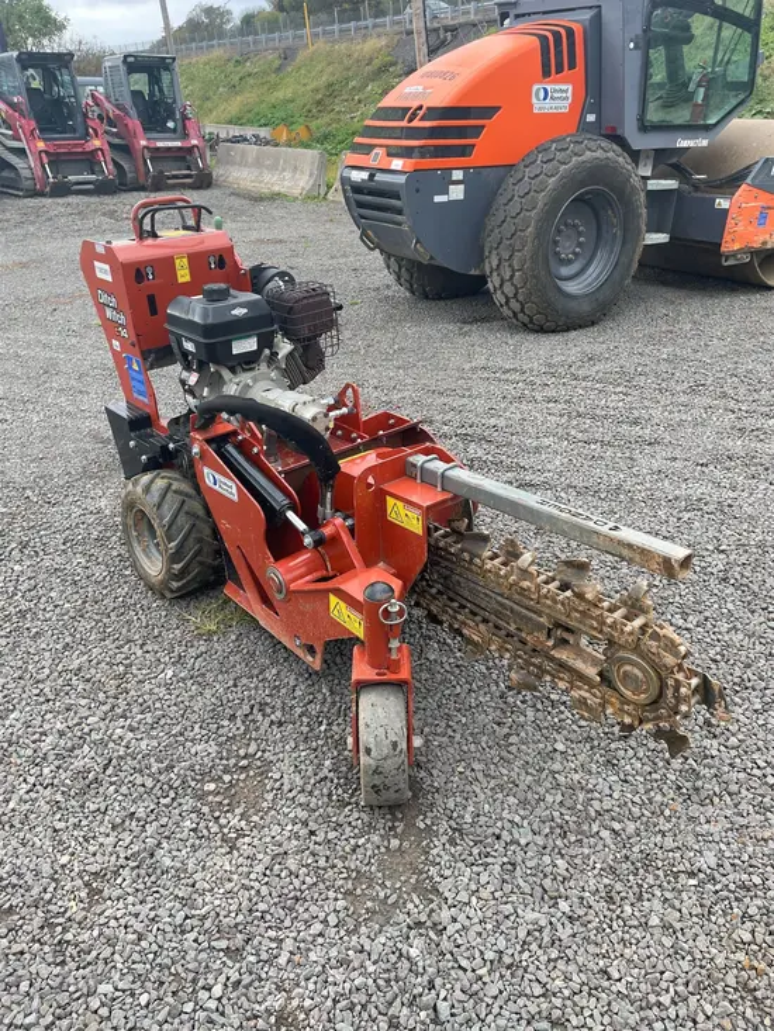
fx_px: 775
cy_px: 516
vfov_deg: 67.3
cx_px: 387
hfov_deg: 53.1
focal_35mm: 26
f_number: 1.6
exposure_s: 1/389
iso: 50
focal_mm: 4.2
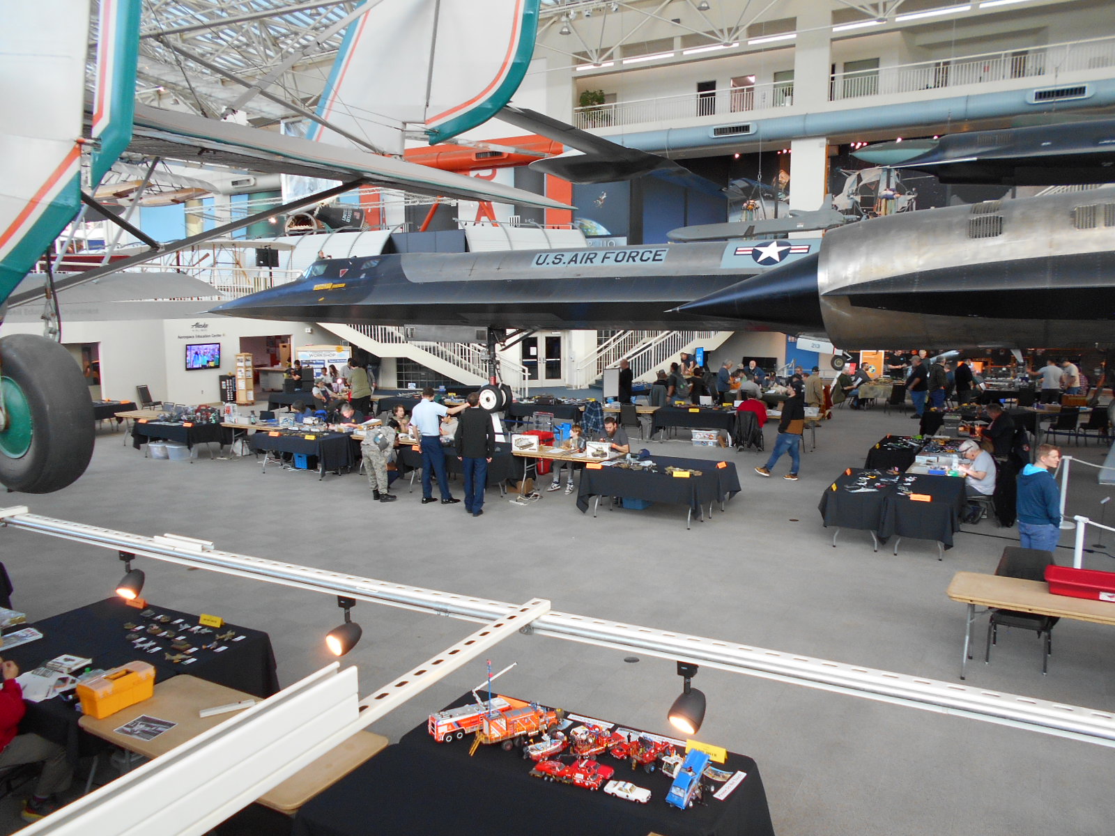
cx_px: 558
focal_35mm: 26
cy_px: 418
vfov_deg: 53.1
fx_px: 837
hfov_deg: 67.3
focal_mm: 4.6
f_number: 3.2
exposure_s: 1/30
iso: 125
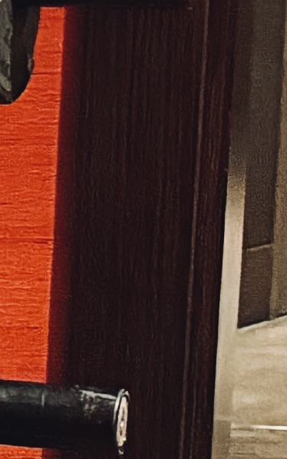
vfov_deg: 8.6
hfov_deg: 4.1
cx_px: -1585
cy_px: 209
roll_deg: +0.6
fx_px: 3040
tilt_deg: -6.1
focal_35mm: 243
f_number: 1.78
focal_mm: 6.76
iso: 1250
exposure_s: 1/25
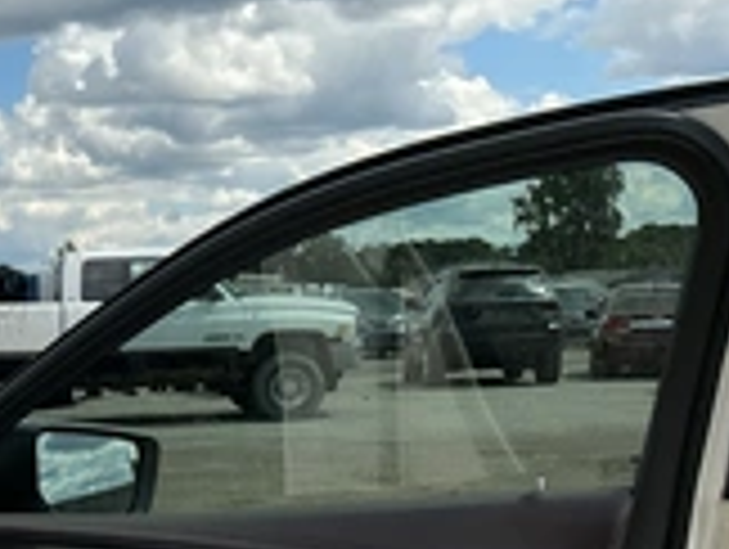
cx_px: 32
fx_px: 1455
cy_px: 662
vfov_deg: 20.0
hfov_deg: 26.8
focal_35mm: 69
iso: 25
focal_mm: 3
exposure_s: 1/1451
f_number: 1.8
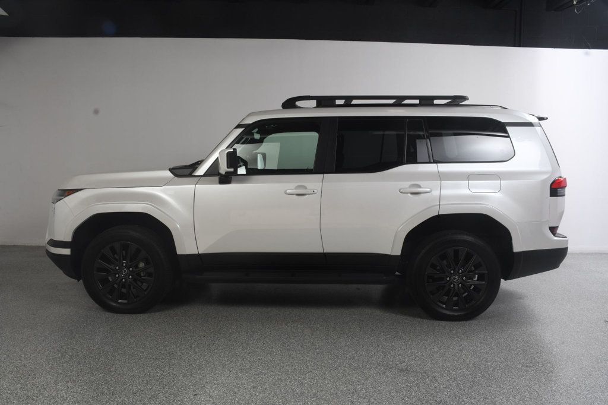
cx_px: 304
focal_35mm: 30
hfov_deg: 61.9
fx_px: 506
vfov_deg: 43.6
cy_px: 202
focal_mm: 20
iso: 100
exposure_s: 1/160
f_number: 11
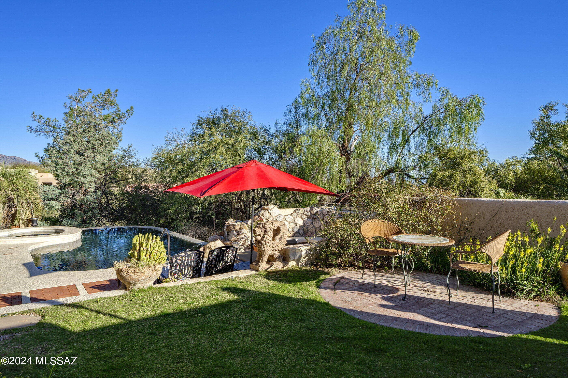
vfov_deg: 53.1
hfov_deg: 73.8
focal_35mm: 24
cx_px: 284
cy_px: 189
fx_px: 379
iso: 100
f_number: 11
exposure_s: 1/80
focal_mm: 24
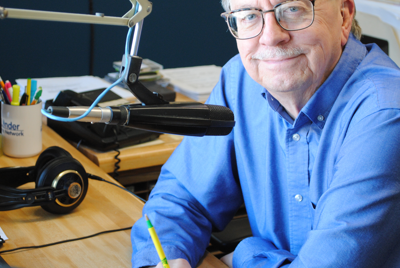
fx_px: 1023
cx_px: 181
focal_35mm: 92
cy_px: 101
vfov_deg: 14.9
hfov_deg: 22.1
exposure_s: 1/30
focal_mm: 46
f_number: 5.3
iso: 450
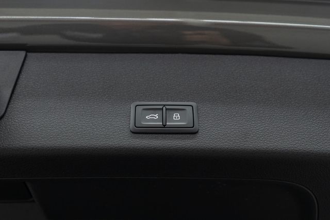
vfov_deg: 31.9
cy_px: 110
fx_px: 385
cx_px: 165
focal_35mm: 42
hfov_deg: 46.4
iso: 400
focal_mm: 28
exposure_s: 1/40
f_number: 3.2
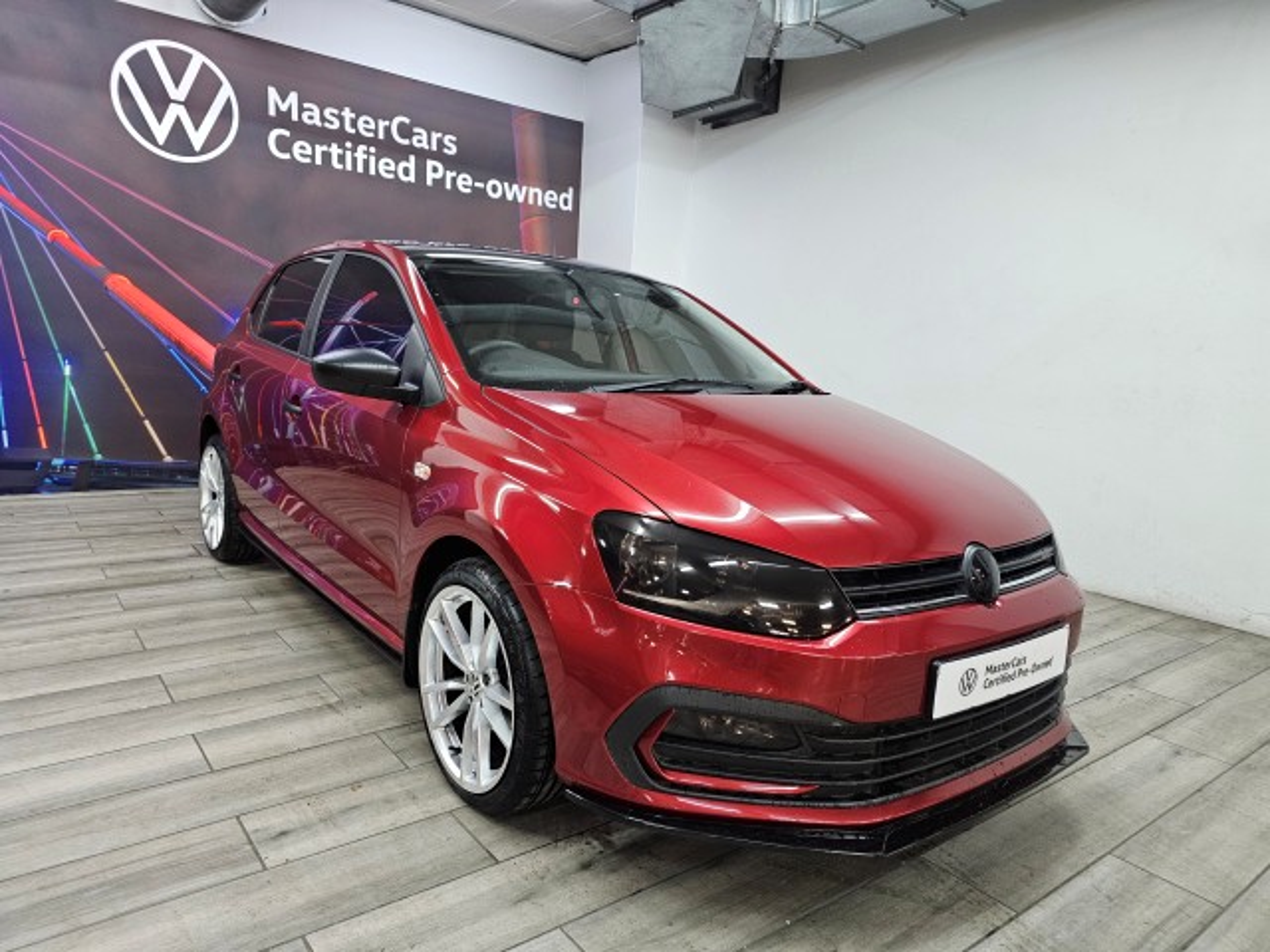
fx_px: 844
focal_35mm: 23
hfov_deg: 73.9
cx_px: 635
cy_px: 476
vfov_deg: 58.9
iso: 500
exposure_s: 1/100
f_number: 1.7
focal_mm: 6.3
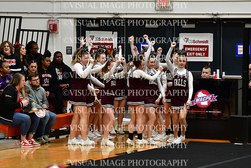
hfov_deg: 10.2
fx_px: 1409
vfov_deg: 6.8
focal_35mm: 202
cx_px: 126
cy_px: 84
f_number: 3.5
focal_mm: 135
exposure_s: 1/500
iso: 4000
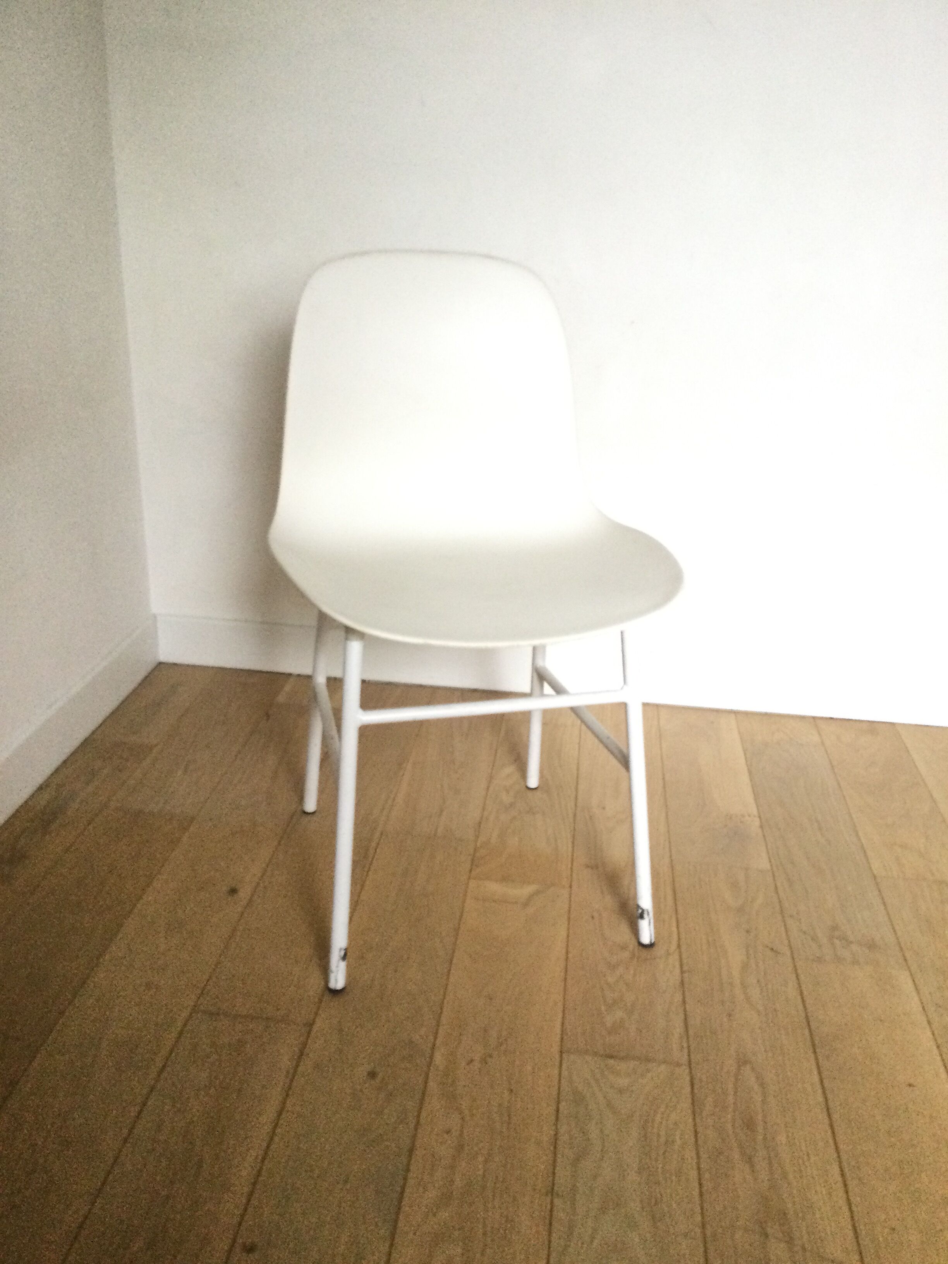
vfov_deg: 58.4
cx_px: 474
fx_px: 1132
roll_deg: -1.8
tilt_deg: -21.4
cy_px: 632
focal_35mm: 31
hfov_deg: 45.4
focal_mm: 3.3
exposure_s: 1/33
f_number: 2.4
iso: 250
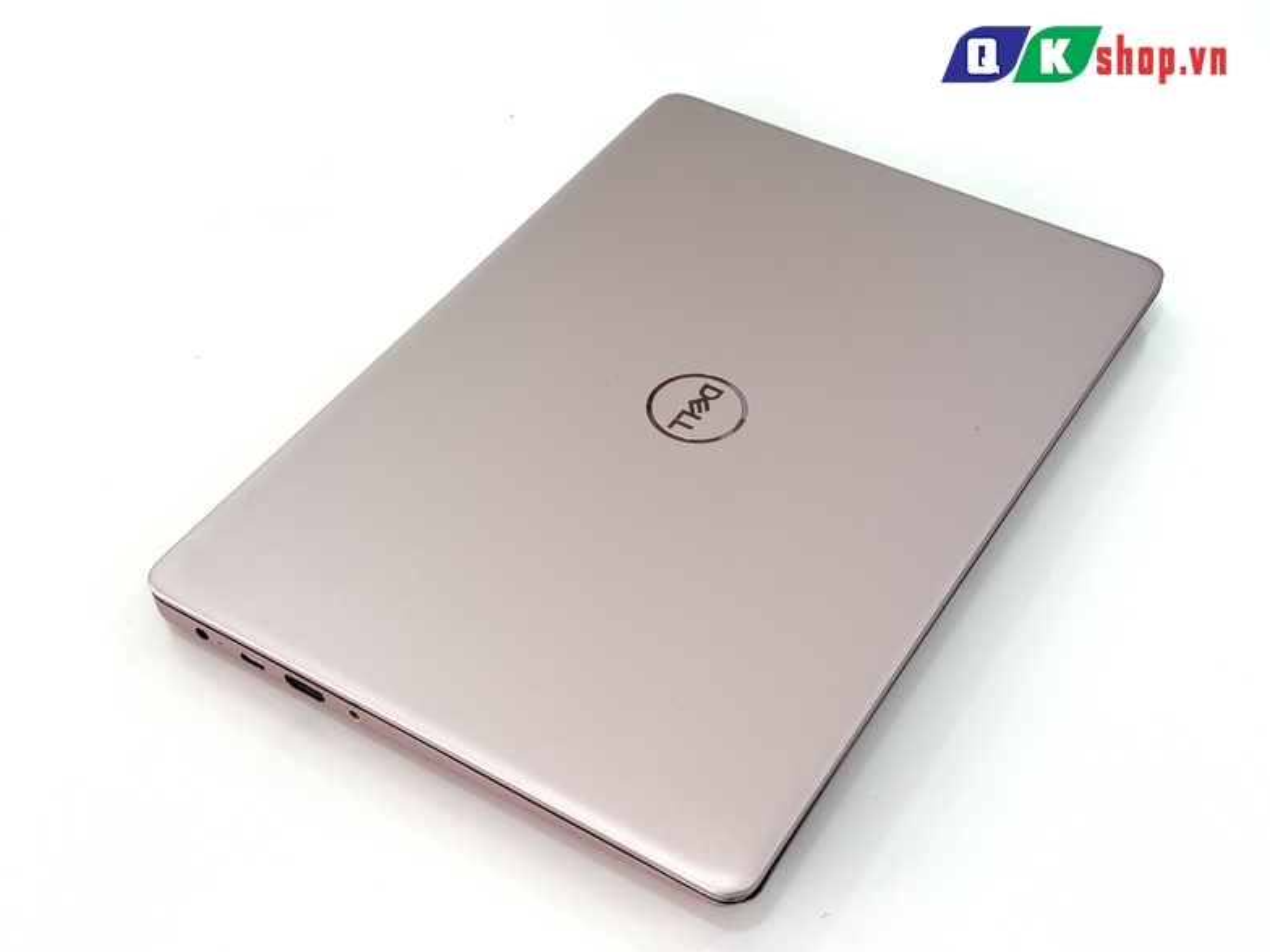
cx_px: 632
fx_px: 1798
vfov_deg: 29.7
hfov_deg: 38.9
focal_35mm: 49
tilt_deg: -46.3
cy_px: 484
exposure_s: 1/282
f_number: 1.78
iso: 64
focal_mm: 6.76
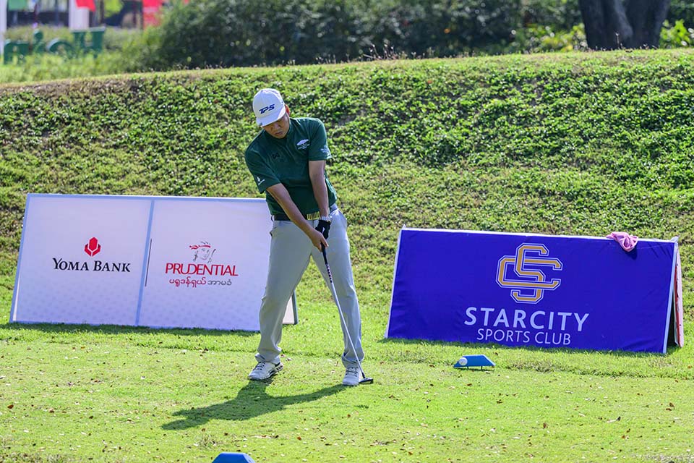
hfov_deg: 18.6
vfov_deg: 12.5
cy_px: 232
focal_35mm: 110
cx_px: 347
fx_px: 2120
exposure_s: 1/10000
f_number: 2.8
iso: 500
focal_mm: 110
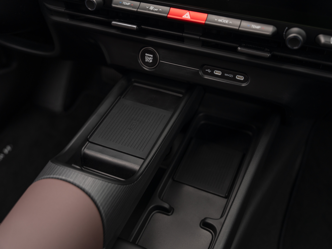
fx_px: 362
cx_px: 180
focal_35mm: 38
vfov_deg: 37.9
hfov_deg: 49.2
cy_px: 125
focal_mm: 34.7
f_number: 3.5
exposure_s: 1/15
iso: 500
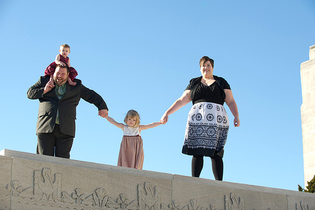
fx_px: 612
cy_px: 105
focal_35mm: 70
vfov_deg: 19.4
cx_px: 158
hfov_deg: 28.9
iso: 125
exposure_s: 1/200
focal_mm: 70
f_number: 5
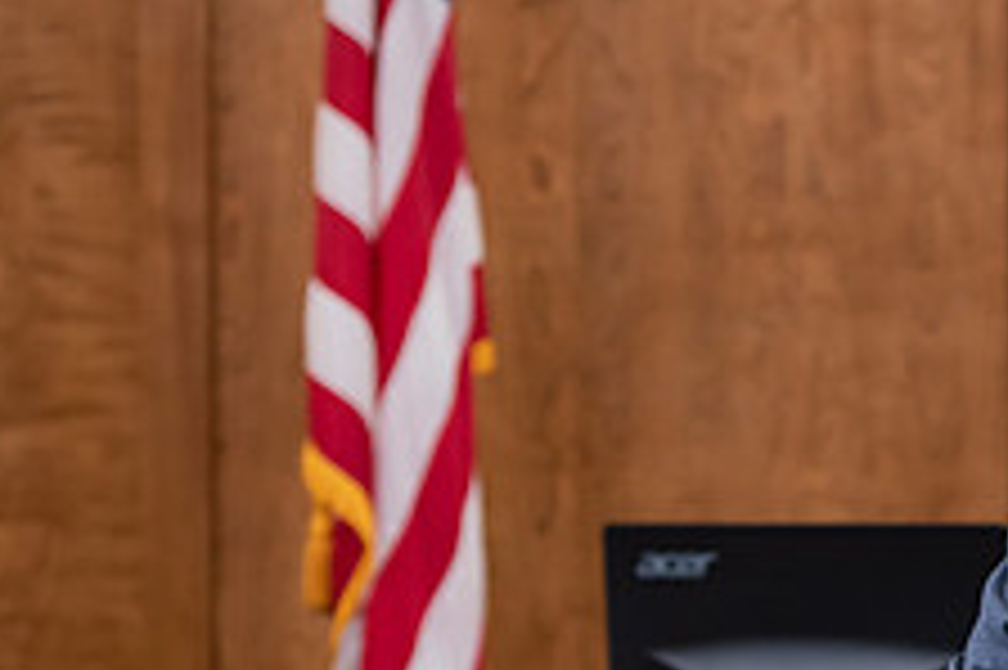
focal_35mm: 272
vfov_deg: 5.0
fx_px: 7610
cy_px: 677
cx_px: 1274
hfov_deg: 7.5
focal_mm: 105
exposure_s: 1/200
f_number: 3.5
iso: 800
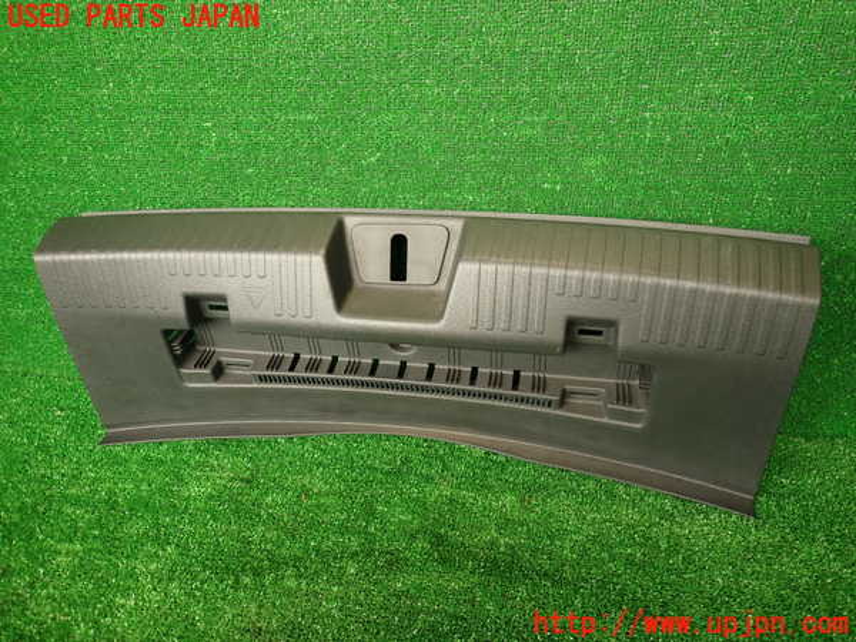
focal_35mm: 25
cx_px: 428
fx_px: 618
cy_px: 321
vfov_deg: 54.9
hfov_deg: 69.4
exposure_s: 1/60
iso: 160
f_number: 2
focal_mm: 4.5
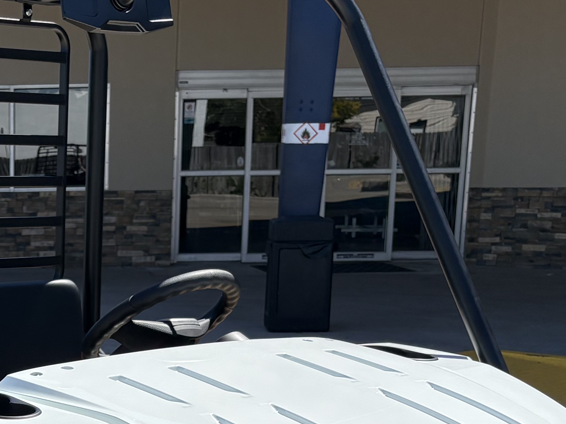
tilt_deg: -13.6
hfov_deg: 22.5
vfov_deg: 17.0
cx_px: -23
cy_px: 506
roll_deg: +0.3
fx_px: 1357
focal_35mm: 83
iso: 64
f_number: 1.6
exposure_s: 1/3831
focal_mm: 5.96
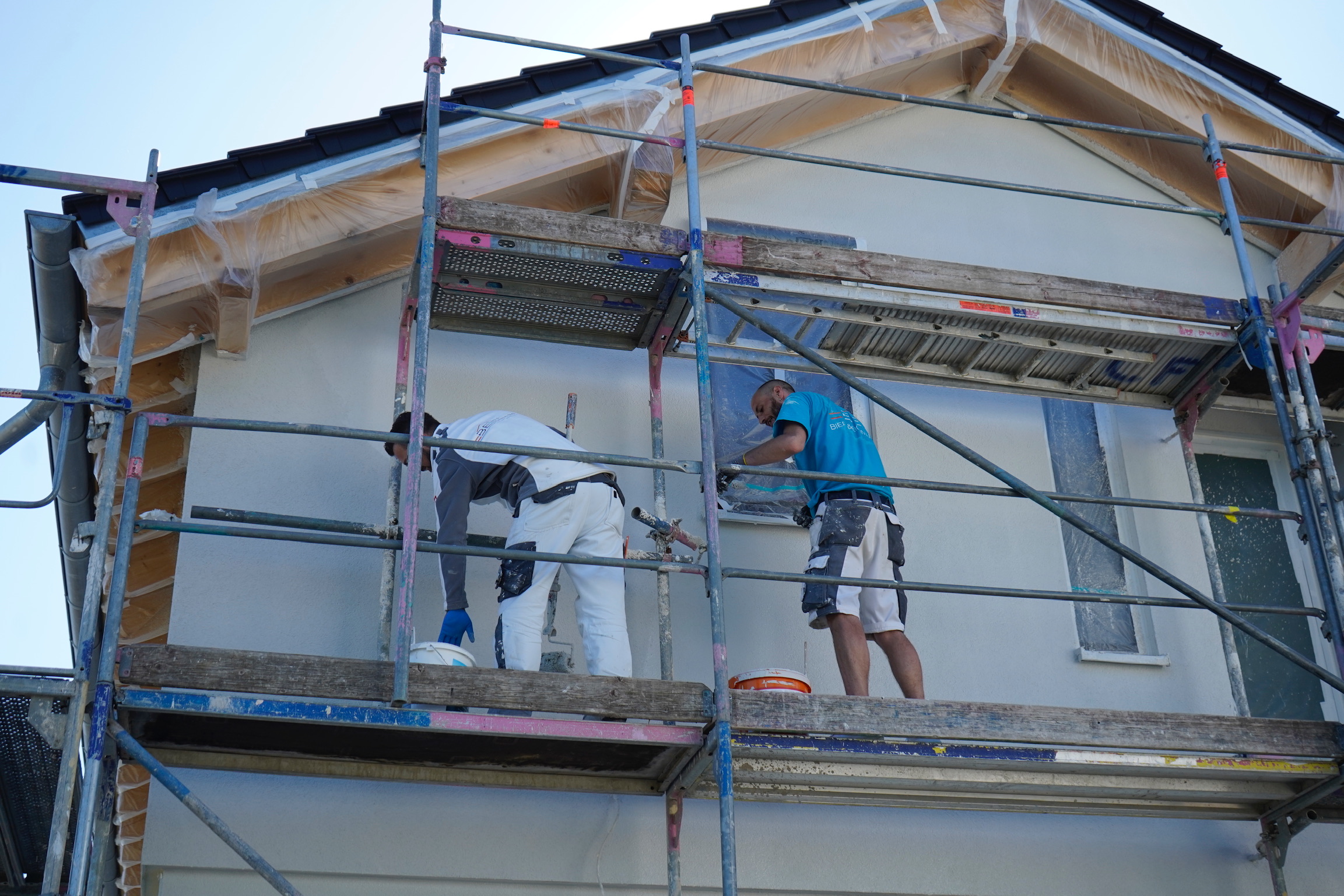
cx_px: 672
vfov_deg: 30.5
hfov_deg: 44.5
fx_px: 1643
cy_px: 448
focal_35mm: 44
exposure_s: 1/1600
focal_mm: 44
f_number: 4.5
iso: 400
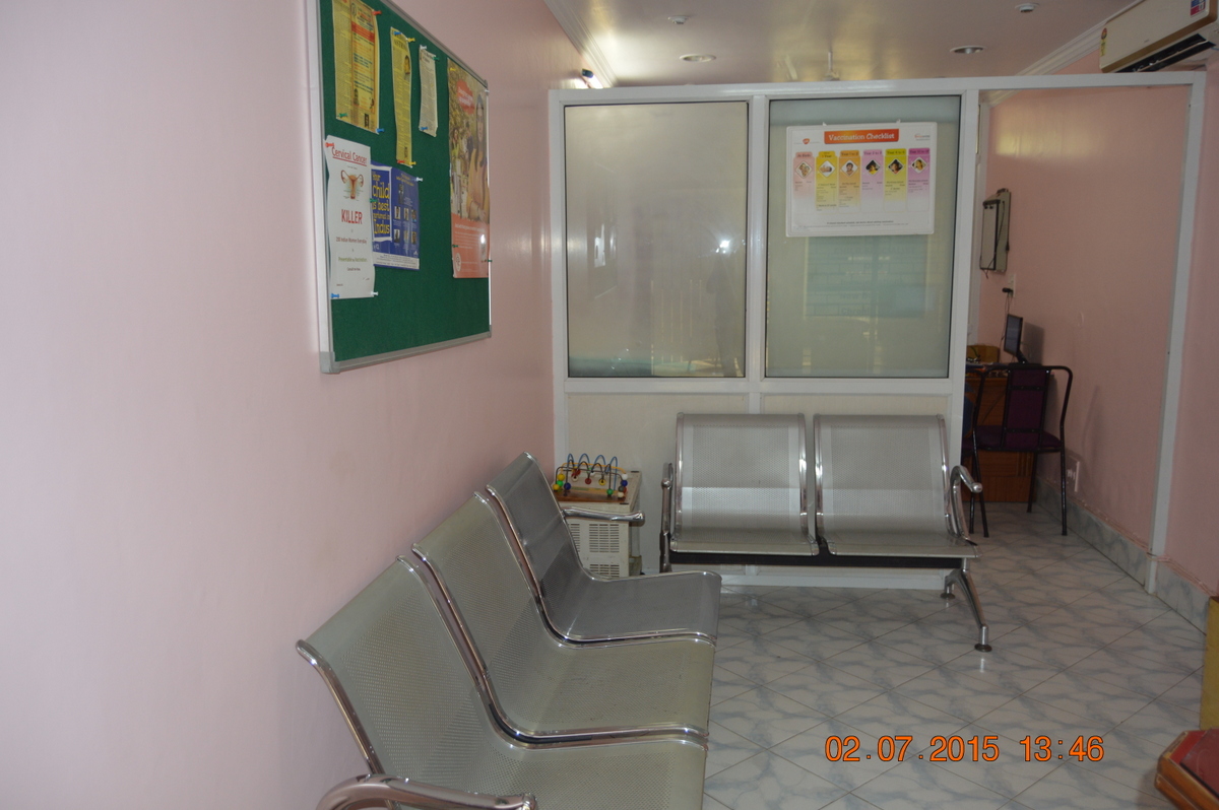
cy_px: 405
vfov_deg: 47.9
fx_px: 913
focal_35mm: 27
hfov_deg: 67.4
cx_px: 610
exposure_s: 1/60
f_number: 3.5
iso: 400
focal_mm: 18
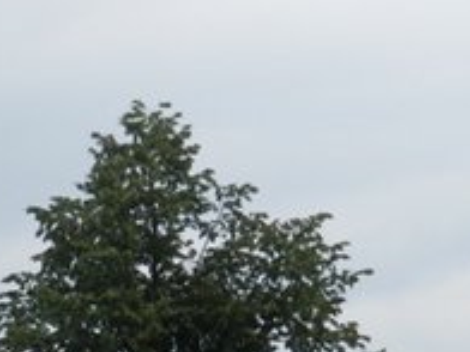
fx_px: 3069
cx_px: 129
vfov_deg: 6.5
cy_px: 500
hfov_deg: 8.7
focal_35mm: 226
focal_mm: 12.1
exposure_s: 1/800
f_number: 4.7
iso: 160
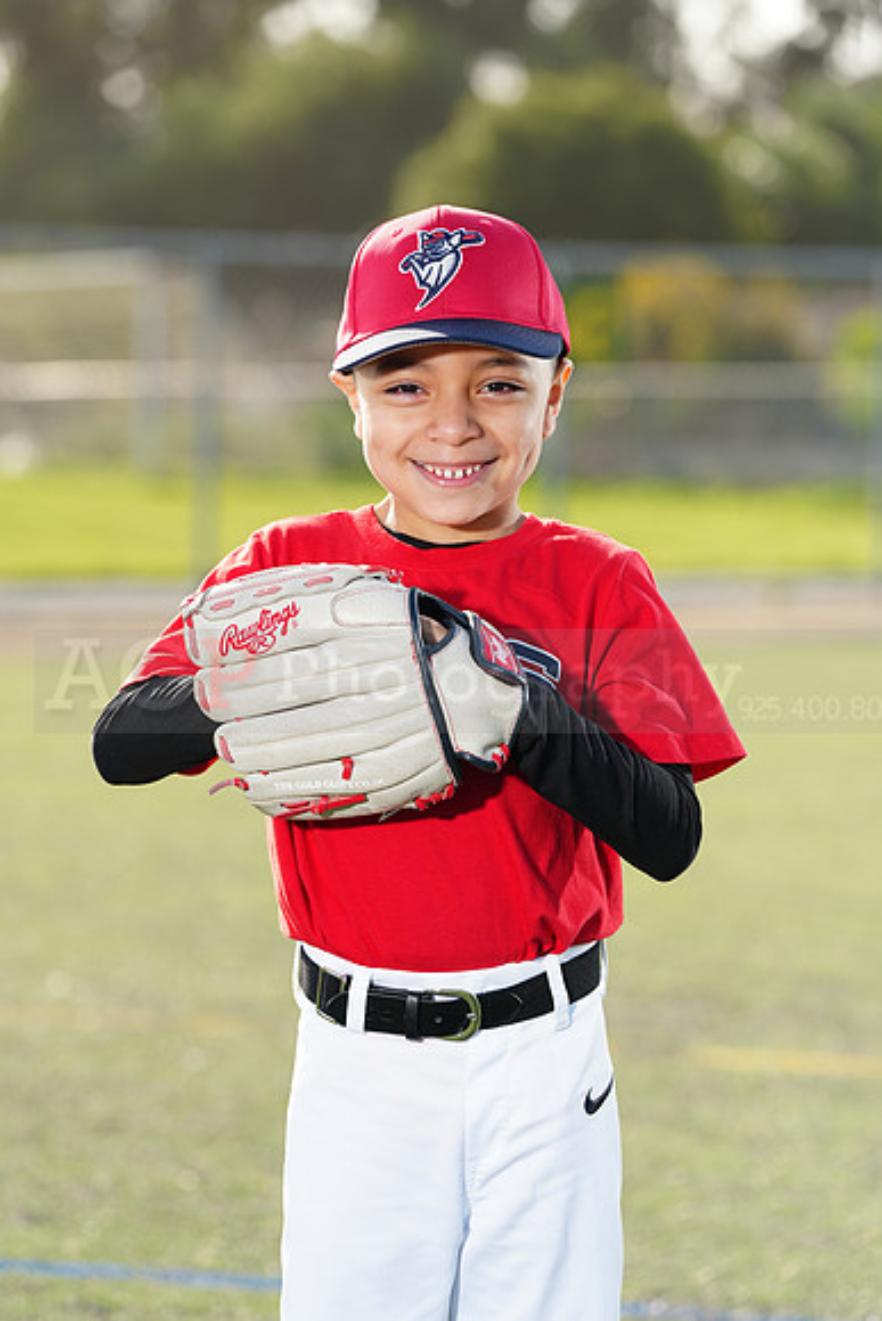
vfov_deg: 13.7
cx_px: 441
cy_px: 660
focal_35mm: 150
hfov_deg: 9.2
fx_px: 5509
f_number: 5
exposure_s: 1/250
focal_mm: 150
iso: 100
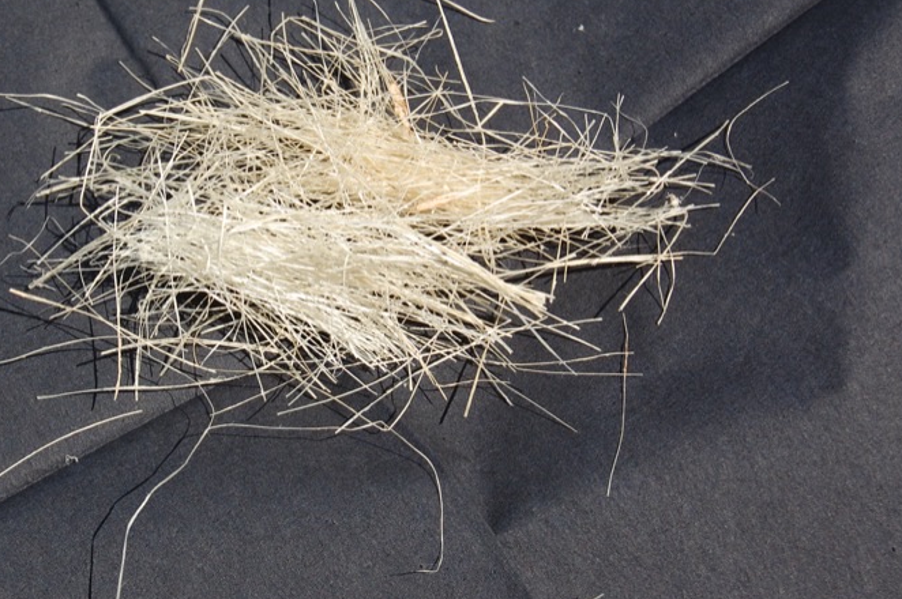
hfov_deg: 19.2
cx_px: 313
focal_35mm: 106
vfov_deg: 12.9
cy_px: 240
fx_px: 2653
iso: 200
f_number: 10
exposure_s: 1/320
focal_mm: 52
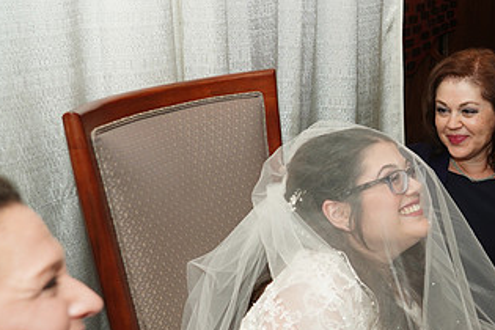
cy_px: 177
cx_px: 446
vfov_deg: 23.0
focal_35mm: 59
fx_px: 811
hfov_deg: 32.3
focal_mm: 32
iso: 640
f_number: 5
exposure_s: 1/100
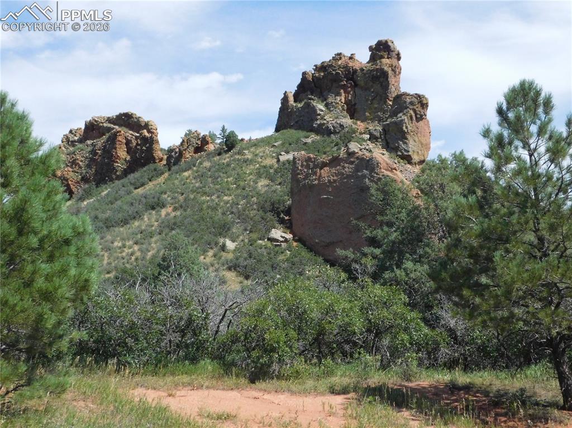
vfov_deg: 32.2
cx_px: 286
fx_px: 743
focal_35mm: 45
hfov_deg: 42.1
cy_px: 214
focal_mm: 8
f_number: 7.4
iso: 800
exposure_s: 1/1500
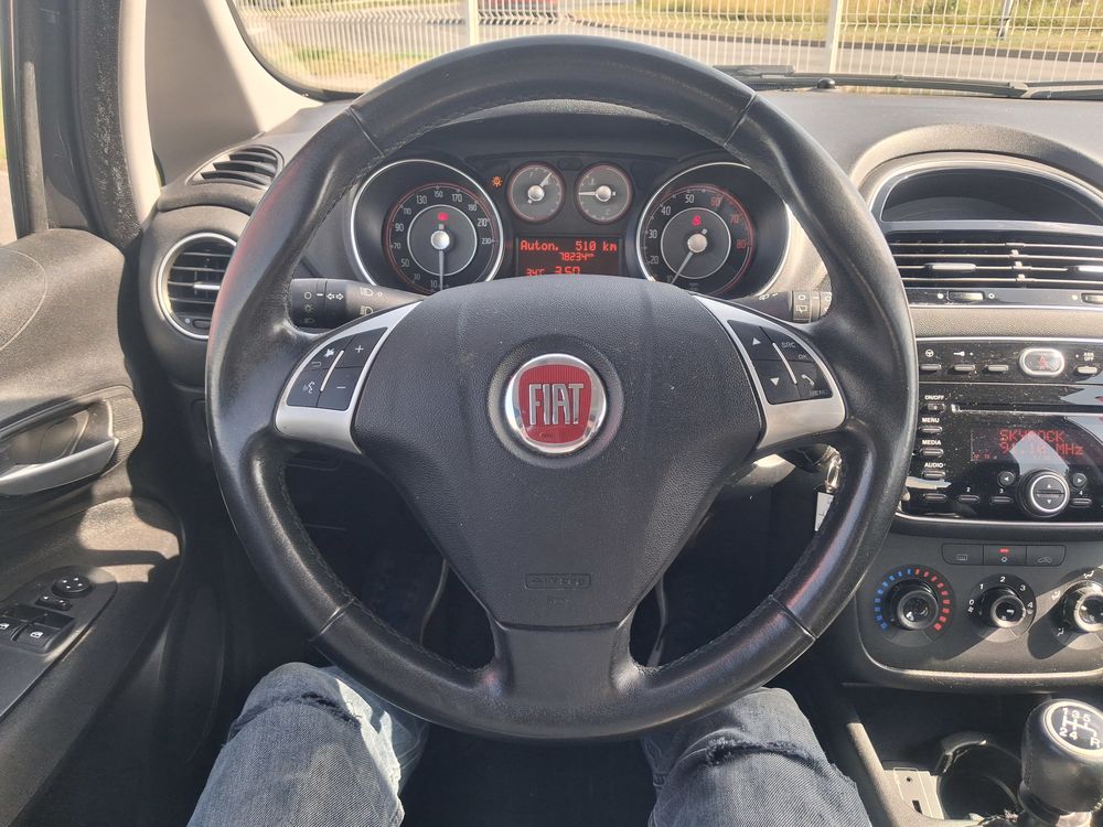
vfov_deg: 51.4
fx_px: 860
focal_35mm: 27
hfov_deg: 65.3
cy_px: 414
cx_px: 552
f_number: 1.8
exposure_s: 1/120
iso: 50
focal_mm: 4
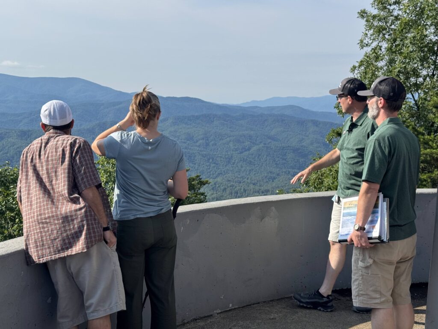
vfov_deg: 30.3
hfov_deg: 39.7
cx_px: 219
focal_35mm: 48
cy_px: 164
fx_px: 607
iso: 64
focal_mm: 6.76
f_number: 1.78
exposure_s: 1/4310
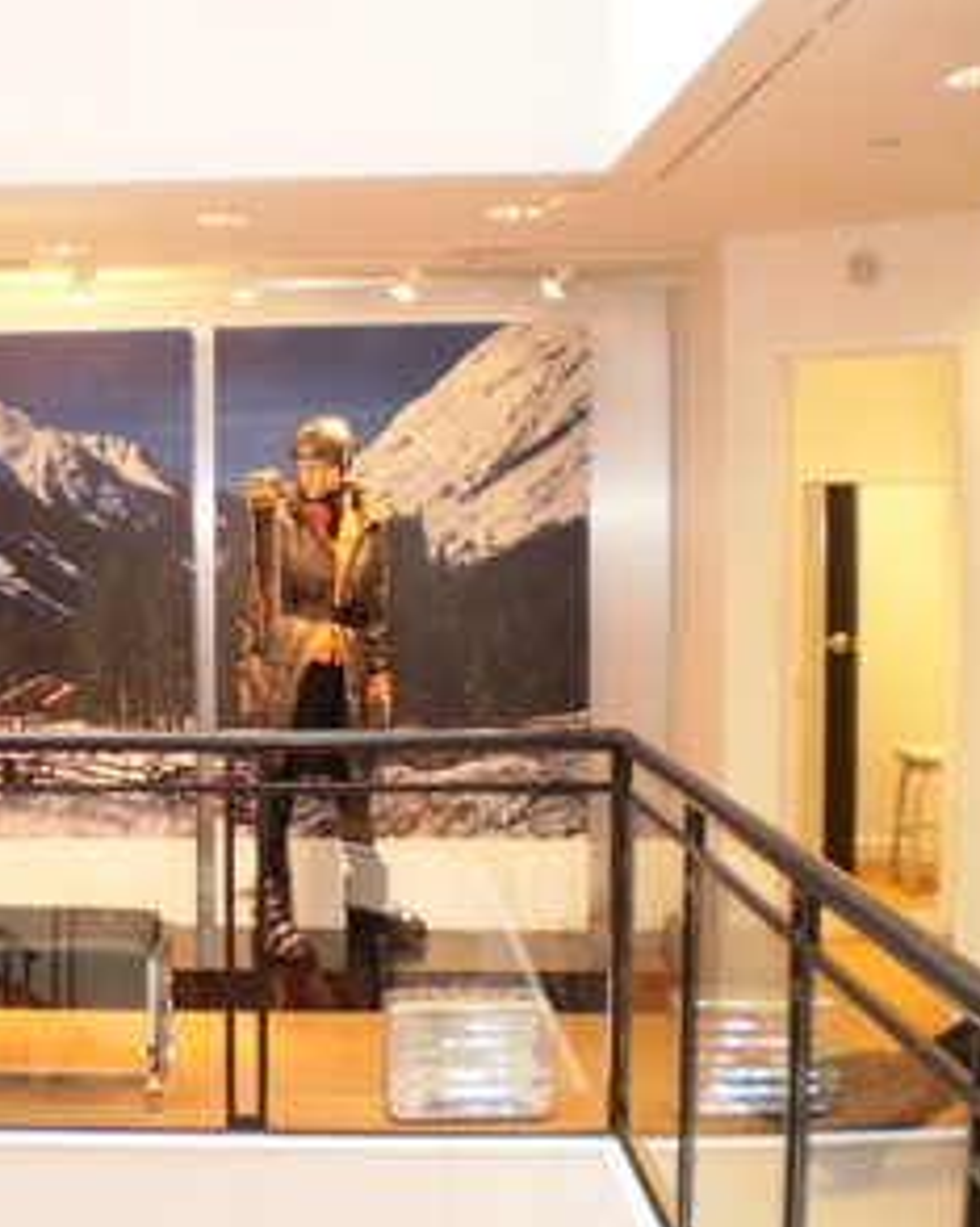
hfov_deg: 30.7
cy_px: 624
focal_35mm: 48
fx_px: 1742
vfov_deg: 38.8
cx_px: 197
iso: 250
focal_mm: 6.3
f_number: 3.1
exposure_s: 1/30
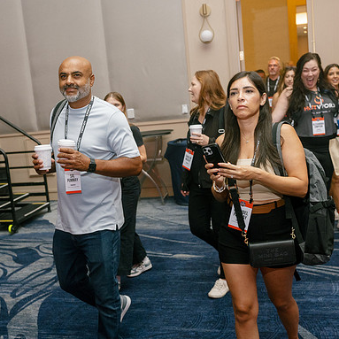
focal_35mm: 45
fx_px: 499
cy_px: 170
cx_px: 128
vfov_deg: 37.6
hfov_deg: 37.3
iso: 1250
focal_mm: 35
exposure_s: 1/160
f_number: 4
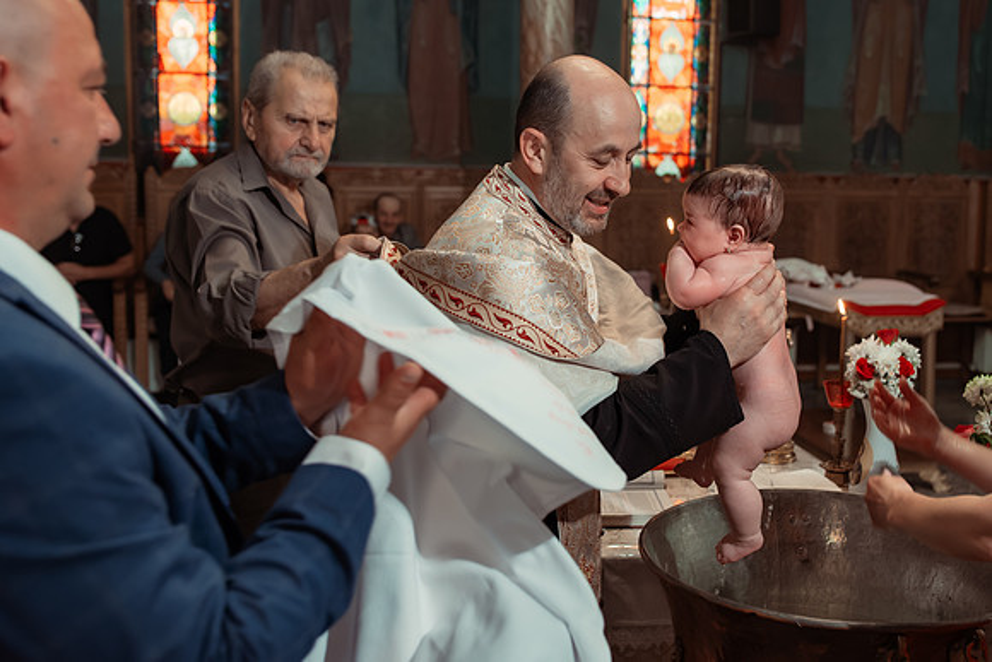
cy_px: 283
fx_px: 1123
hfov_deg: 47.5
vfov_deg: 32.8
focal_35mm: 41
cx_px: 575
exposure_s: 1/200
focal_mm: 35
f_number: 3.5
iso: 1600
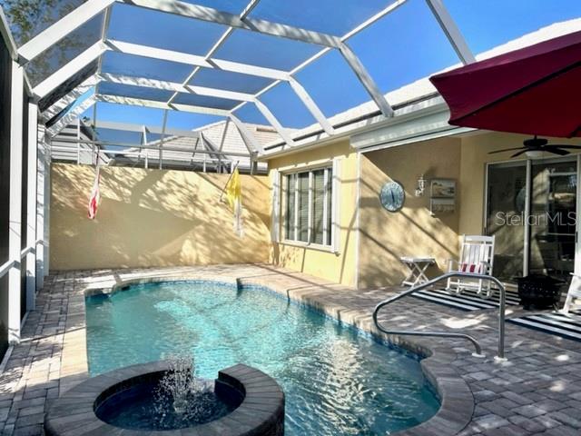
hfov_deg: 67.3
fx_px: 436
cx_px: 290
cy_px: 218
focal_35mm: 26
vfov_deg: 53.1
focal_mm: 4.2
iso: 32
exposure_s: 1/2398
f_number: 1.6
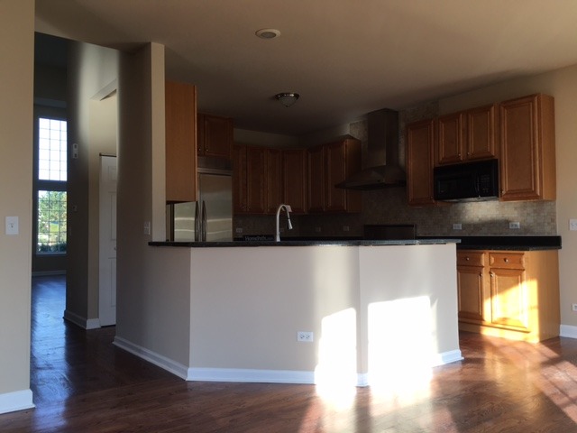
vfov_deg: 48.2
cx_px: 288
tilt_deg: +0.5
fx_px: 483
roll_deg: +0.6
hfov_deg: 61.7
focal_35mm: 29
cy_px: 216
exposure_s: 1/130
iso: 25
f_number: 2.2
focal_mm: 4.15
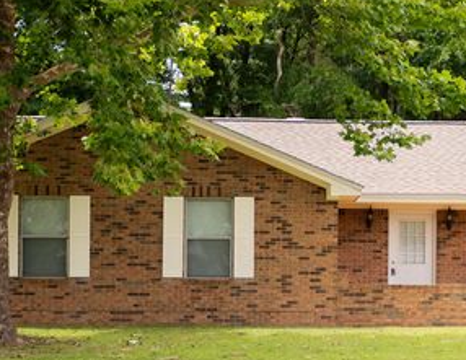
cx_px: 398
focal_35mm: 125
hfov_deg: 15.5
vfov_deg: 12.1
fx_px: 1701
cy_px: 227
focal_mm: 25
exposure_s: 1/1000
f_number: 1.7
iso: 200
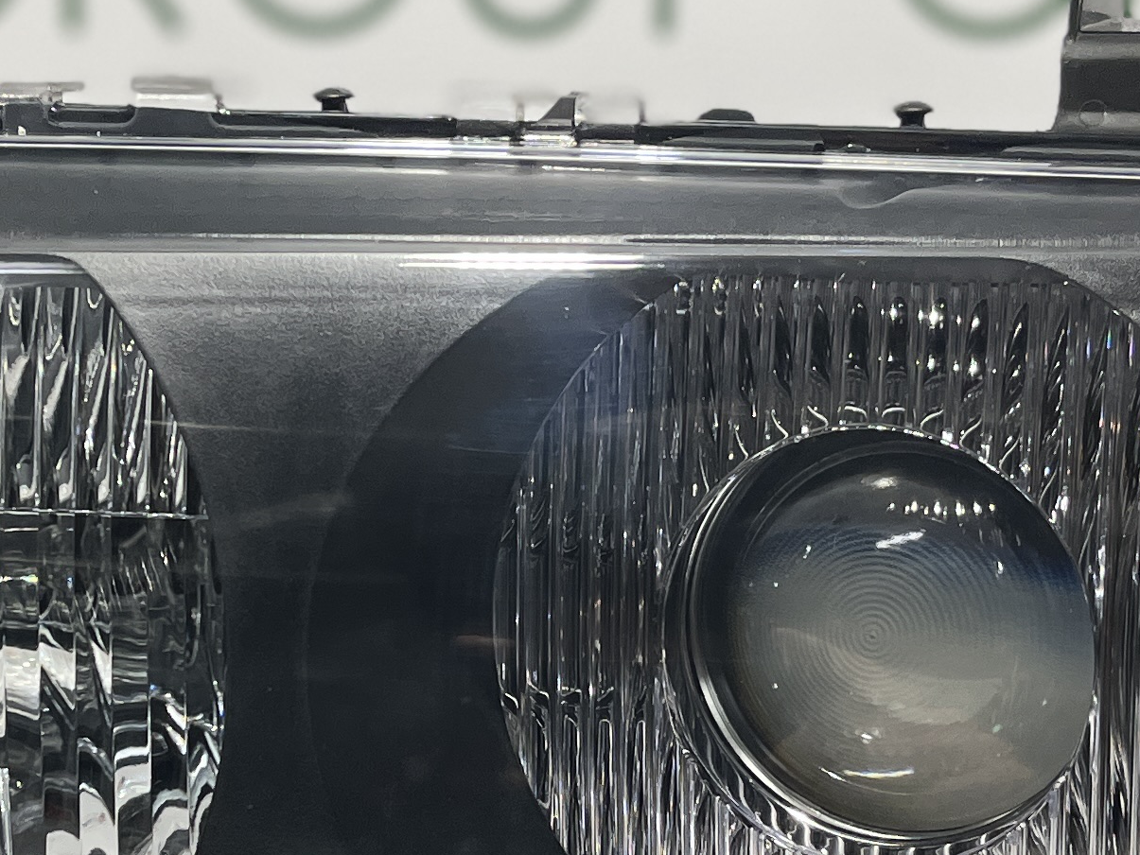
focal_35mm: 87
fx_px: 2865
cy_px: 542
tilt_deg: -11.6
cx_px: 423
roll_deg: -1.4
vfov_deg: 16.9
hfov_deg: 22.4
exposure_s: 1/100
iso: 40
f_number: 1.6
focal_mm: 5.1
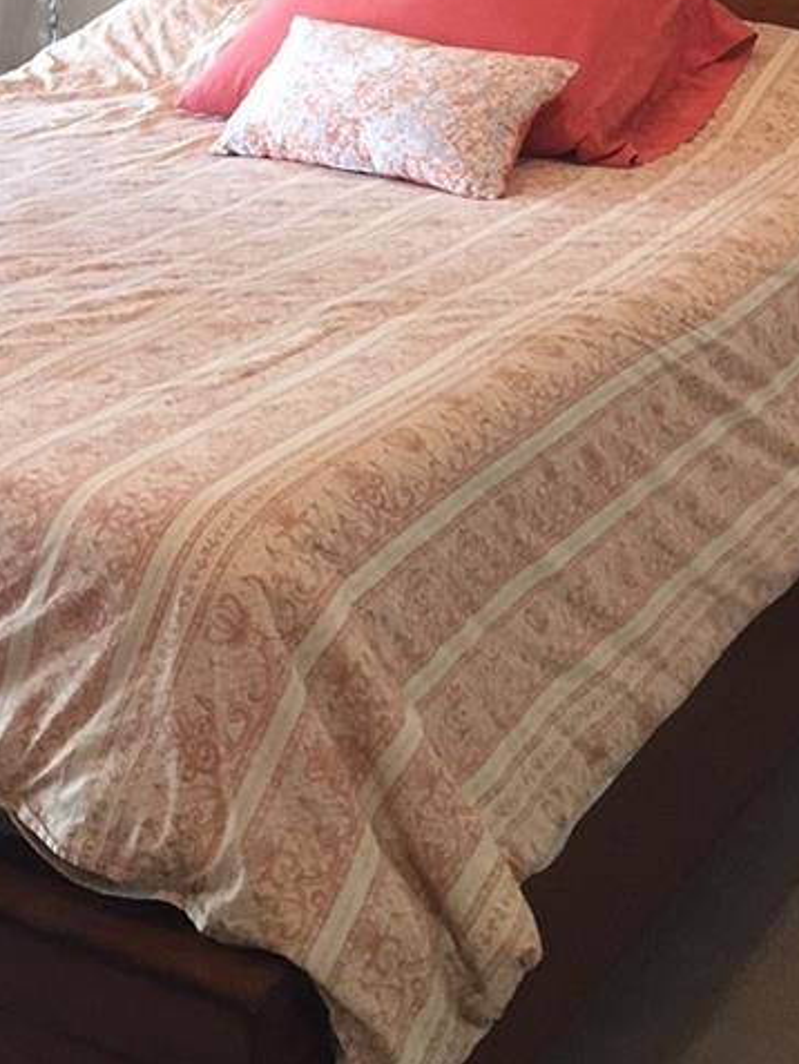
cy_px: -161
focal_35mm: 73
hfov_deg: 20.2
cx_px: 324
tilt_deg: -4.3
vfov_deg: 24.5
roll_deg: +0.4
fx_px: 2246
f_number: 2.2
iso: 50
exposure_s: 1/30
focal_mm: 4.15
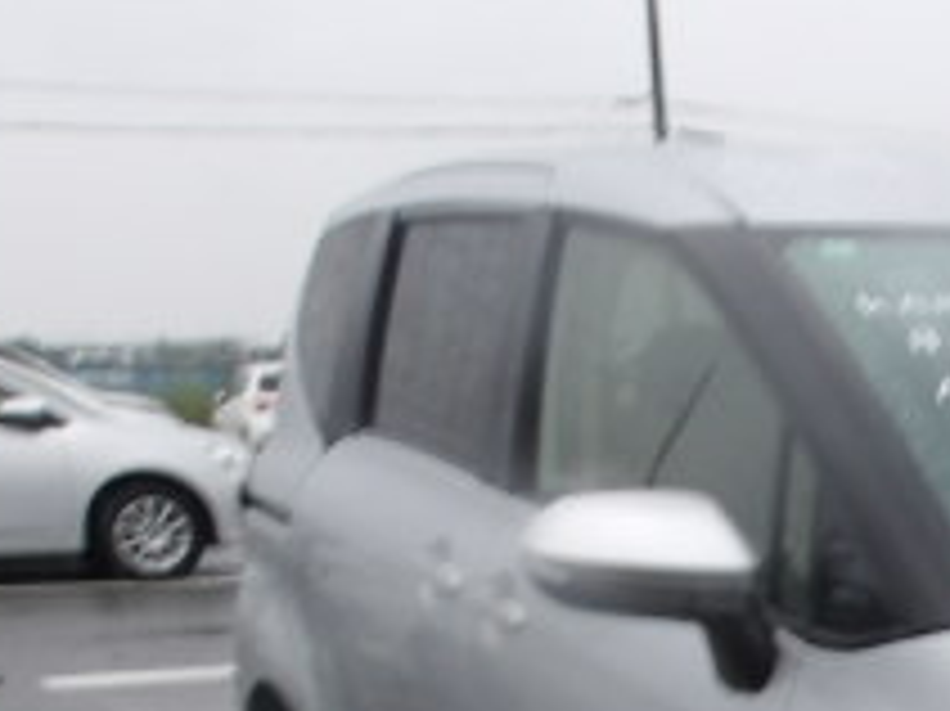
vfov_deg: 16.4
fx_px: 2249
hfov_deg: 21.6
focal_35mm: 82
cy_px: 1066
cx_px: 1229
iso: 178
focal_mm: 4.9
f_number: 10.4
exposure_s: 1/60
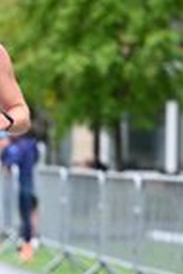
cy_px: 187
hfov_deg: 3.6
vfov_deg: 5.4
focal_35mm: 383
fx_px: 2913
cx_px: -47
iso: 1250
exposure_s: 1/1250
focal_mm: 99
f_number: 2.8
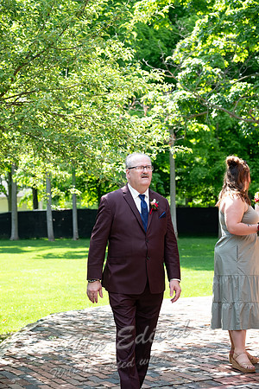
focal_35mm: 75
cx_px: 130
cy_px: 194
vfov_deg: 27.0
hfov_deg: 18.2
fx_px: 809
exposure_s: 1/250
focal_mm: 50
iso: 250
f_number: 3.6
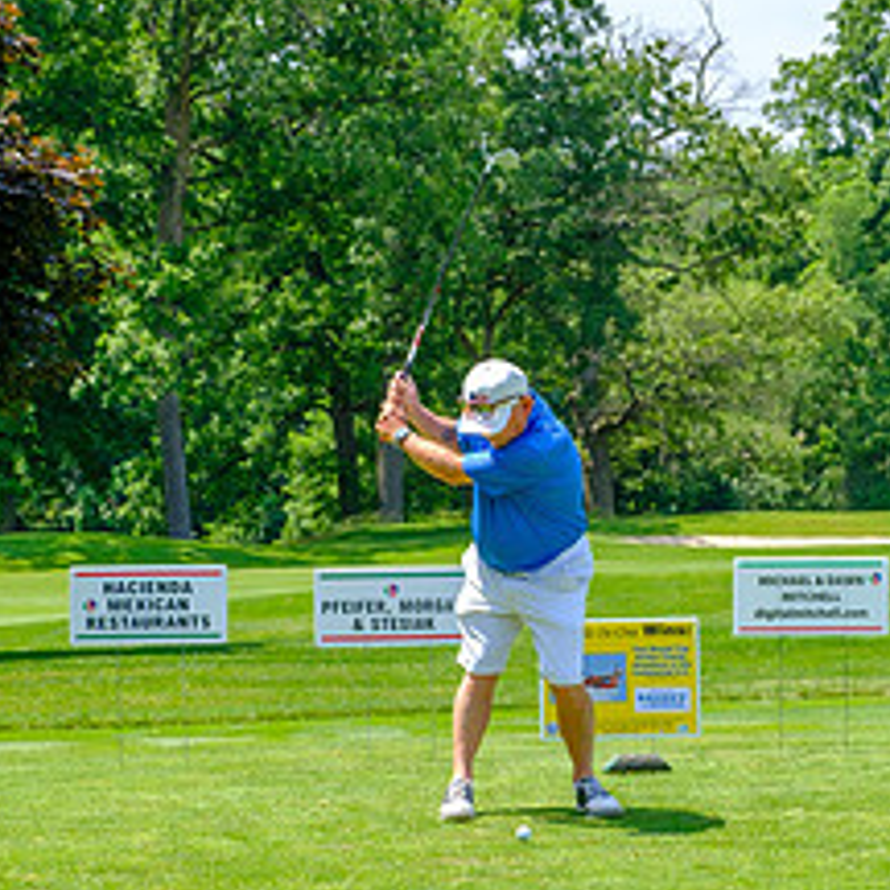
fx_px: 3142
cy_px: 602
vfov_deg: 16.1
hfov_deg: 16.1
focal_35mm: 108
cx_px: 532
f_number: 5
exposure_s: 1/500
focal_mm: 40.7
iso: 200
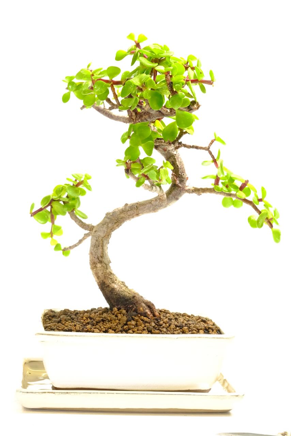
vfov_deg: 25.7
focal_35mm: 79
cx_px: 146
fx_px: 957
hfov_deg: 17.3
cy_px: 218
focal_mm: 52.4
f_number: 9
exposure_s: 1/30
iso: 2500
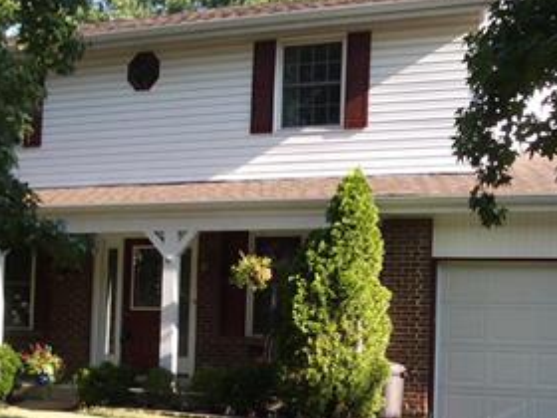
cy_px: 241
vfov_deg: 18.4
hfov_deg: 24.4
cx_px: 340
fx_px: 1287
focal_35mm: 80
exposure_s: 1/250
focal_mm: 5.8
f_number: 2.6
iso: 80
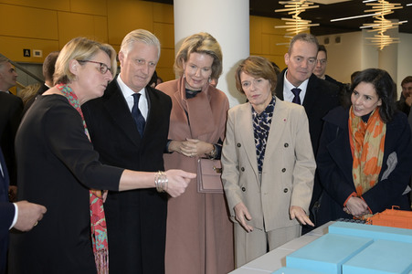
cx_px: 206
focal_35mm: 50
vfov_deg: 27.0
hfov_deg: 39.6
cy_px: 137
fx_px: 572
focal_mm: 50
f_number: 5.6
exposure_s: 1/125
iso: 1600
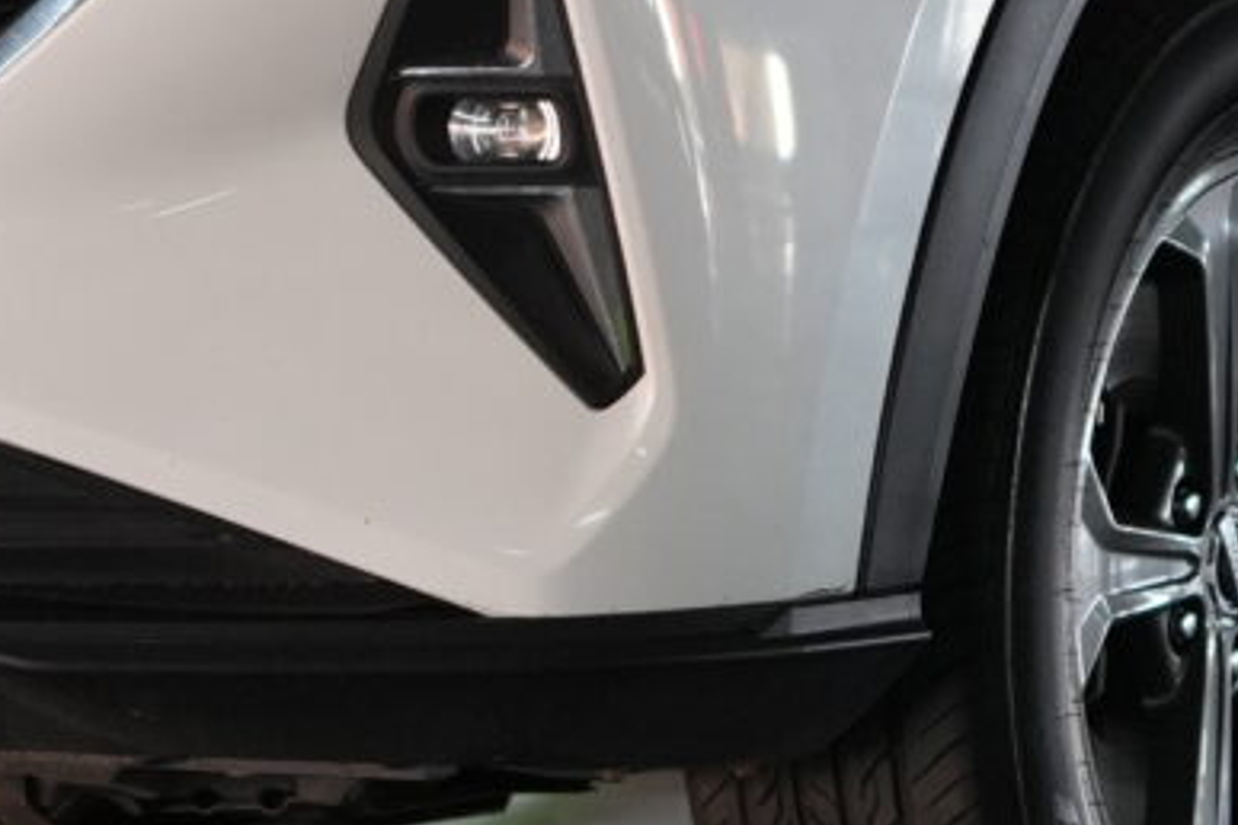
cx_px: 544
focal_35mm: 434
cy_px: -107
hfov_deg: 4.8
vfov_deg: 3.2
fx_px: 14924
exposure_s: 1/125
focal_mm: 56
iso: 400
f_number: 1.4
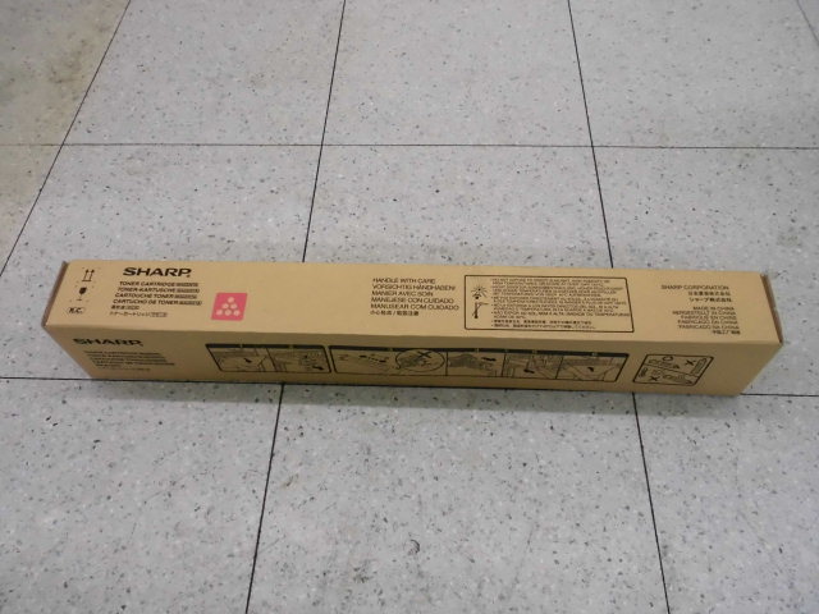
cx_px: 410
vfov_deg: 53.1
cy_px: 307
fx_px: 615
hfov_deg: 67.3
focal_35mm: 26
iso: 400
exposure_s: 1/60
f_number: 3.2
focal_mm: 4.6
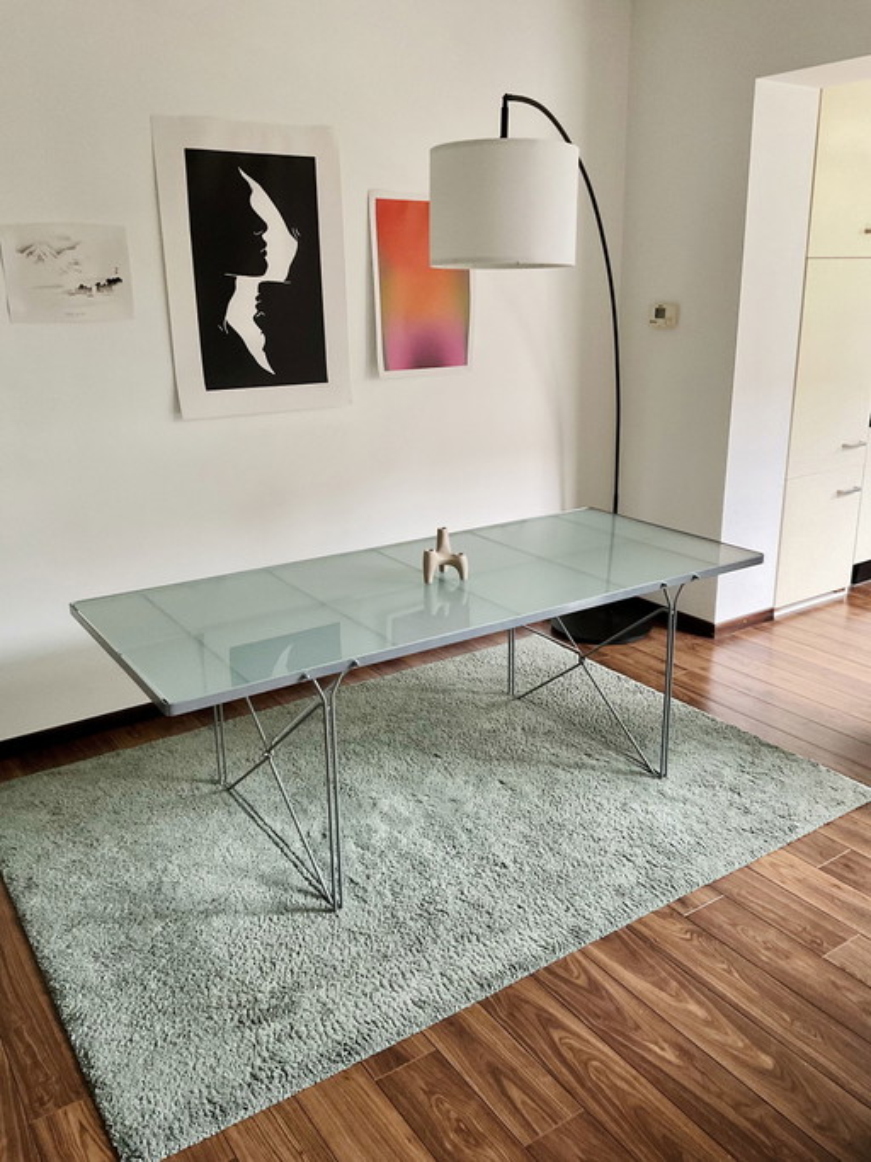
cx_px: 436
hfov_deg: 48.2
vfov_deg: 61.7
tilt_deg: -17.4
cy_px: 581
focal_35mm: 29
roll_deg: +0.8
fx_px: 973
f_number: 1.8
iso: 125
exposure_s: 1/60
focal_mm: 3
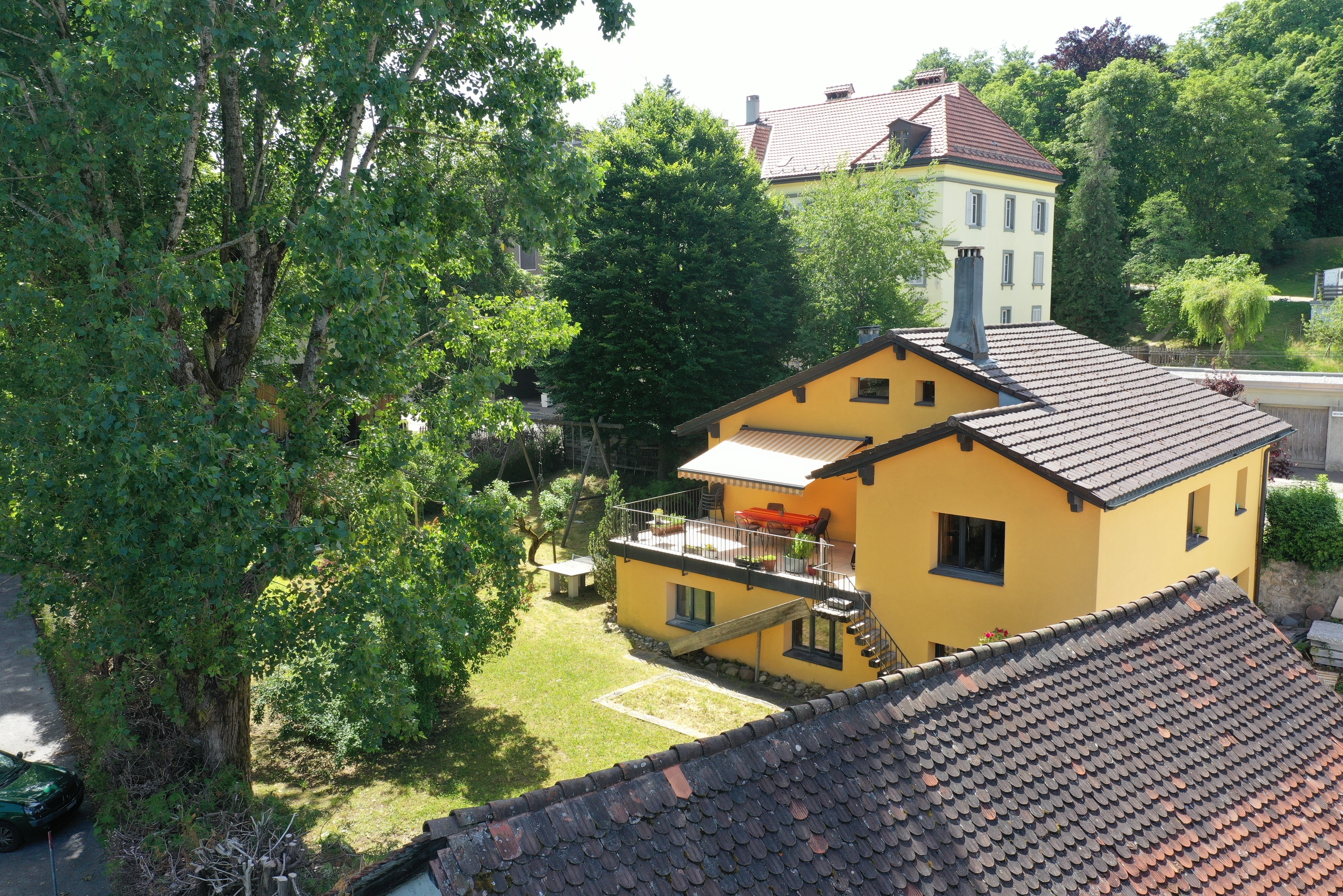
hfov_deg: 65.5
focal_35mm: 28
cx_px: 672
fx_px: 1045
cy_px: 448
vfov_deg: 46.4
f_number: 5.6
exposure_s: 1/120
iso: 100
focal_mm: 10.26
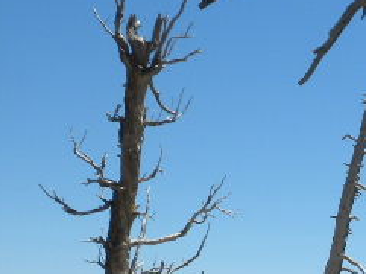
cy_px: 251
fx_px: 1299
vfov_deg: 11.9
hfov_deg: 15.8
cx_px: 330
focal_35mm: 123
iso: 64
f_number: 10
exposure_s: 1/136
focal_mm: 6.6
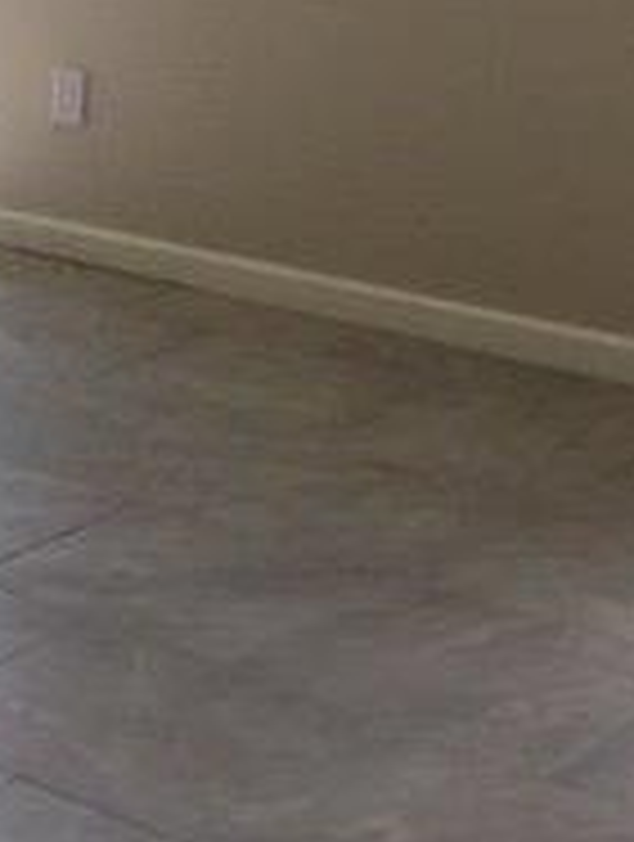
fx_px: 2409
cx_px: -346
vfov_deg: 19.5
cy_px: 95
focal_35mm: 99
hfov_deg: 14.0
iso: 32
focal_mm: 4.15
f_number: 2.2
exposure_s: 1/234
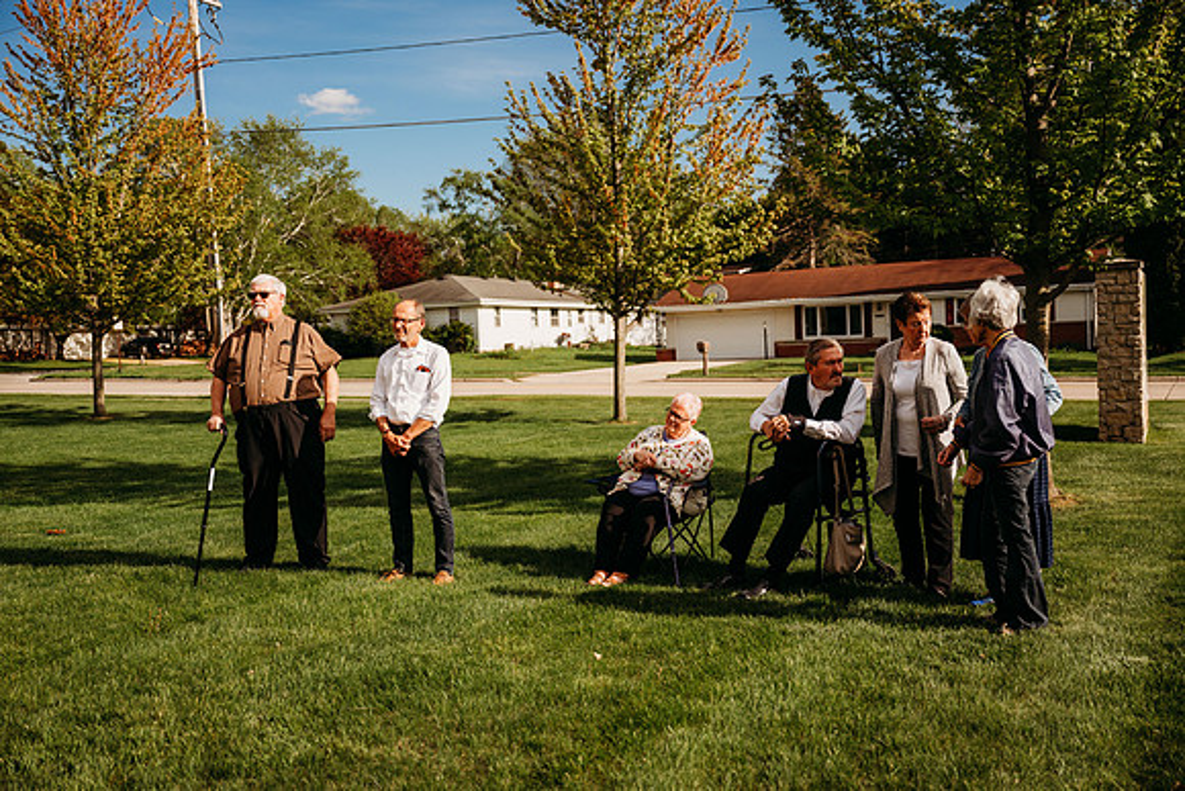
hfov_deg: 53.1
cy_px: 396
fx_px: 1185
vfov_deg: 36.9
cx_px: 592
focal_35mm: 36
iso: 125
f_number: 2.8
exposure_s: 1/4000
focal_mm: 36
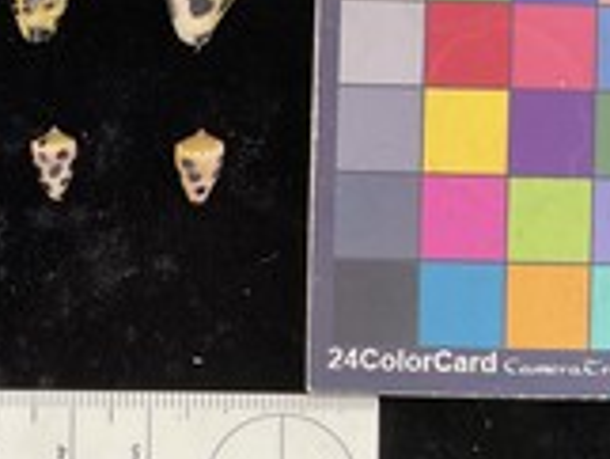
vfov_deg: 23.3
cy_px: 173
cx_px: 95
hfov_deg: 29.8
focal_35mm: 63
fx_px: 1111
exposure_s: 1/60
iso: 80
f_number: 1.8
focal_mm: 3
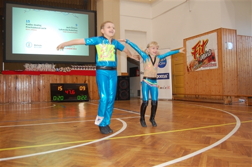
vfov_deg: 39.9
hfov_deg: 57.3
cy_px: 84
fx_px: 231
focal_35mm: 33
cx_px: 126
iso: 400
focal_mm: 22
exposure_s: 1/60
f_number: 3.8
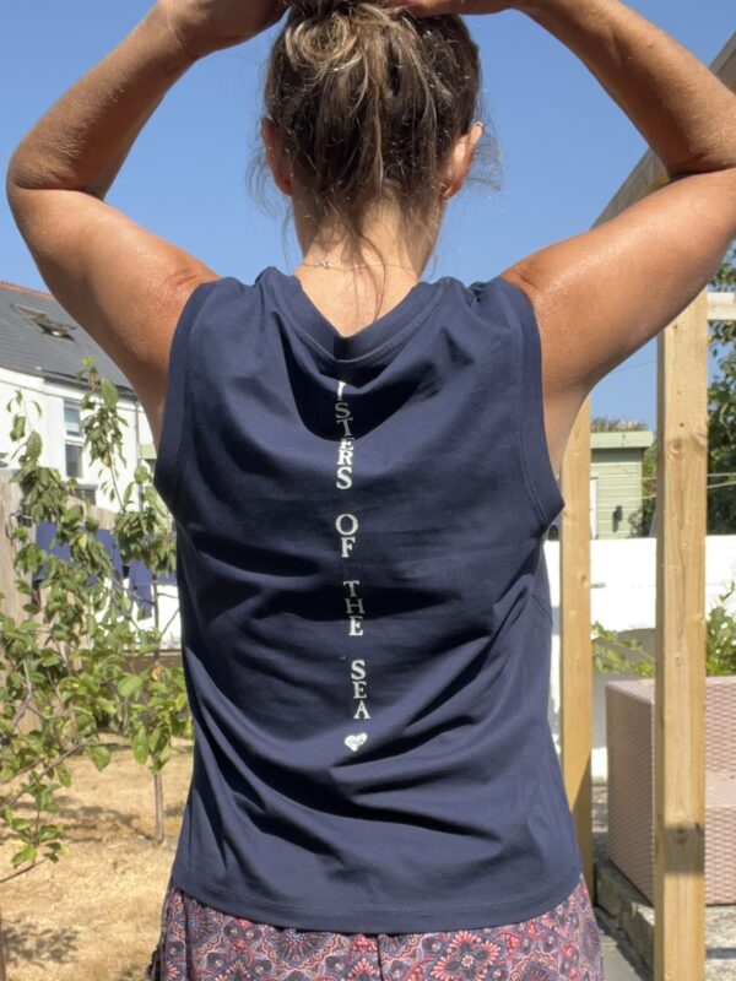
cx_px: 368
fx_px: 850
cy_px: 490
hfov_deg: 46.8
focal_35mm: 30
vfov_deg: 60.0
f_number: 2.2
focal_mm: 2.71
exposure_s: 1/496
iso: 32
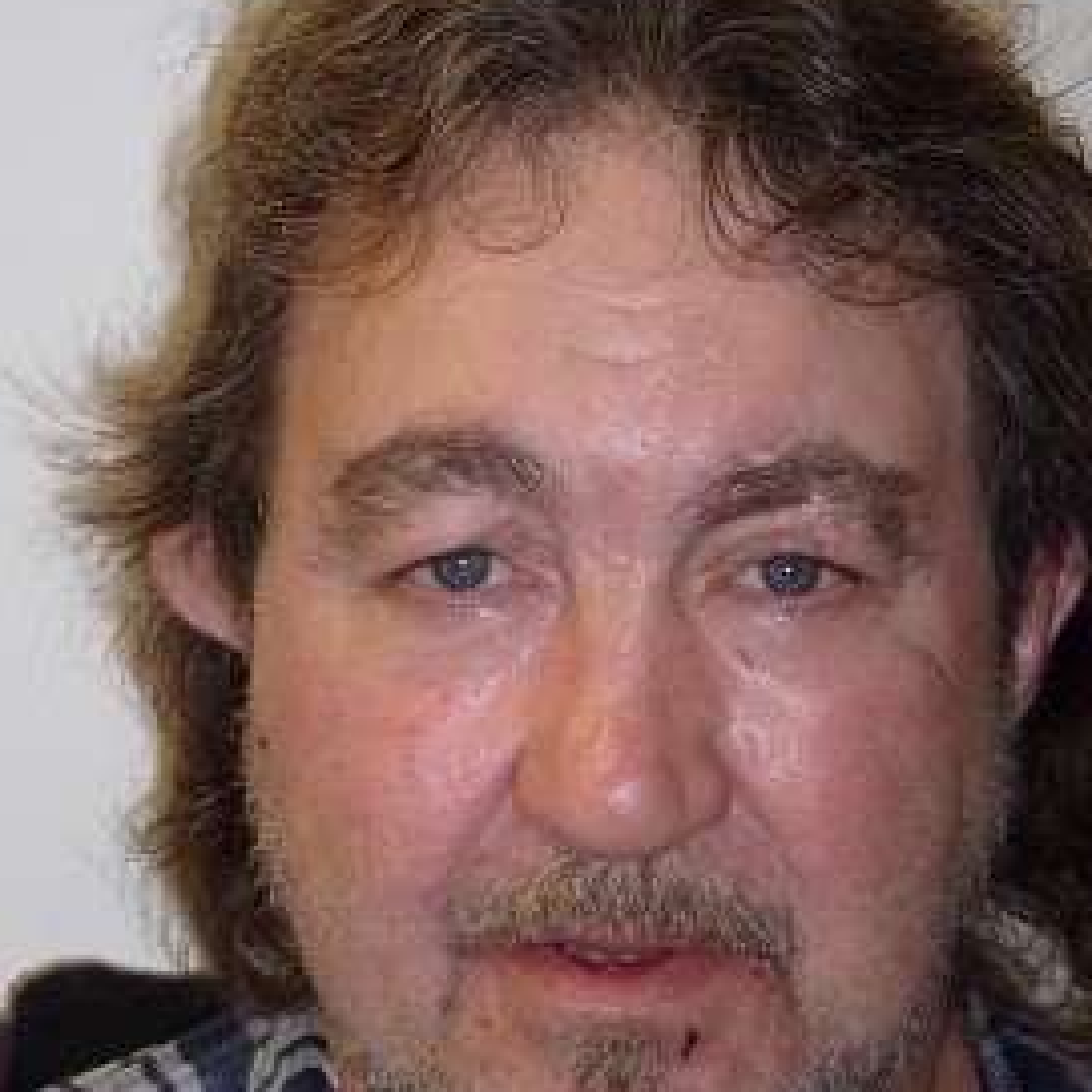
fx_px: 4675
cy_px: 550
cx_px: 629
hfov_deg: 13.3
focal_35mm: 131
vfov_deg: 13.3
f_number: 5.6
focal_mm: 15.6
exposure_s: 1/34
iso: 200
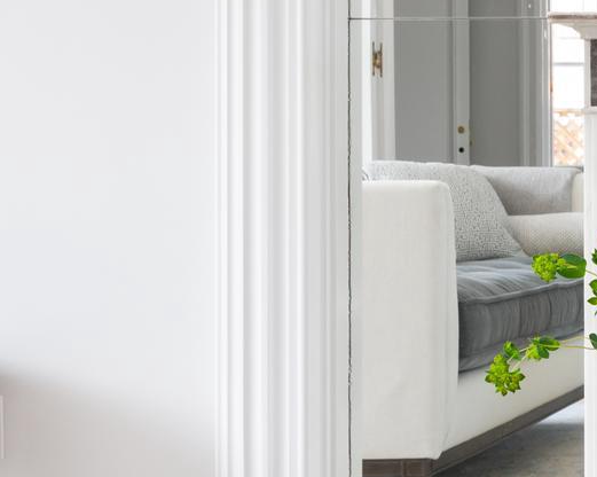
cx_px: 989
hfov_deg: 15.9
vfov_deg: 14.3
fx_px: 1889
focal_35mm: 107
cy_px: 130
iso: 400
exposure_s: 1/13
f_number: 11
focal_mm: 29
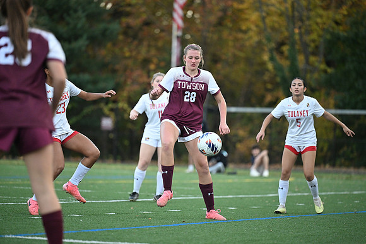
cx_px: 183
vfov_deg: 6.9
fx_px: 2034
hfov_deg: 10.3
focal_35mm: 200
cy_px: 122
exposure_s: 1/2500
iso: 3200
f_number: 2.8
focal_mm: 200
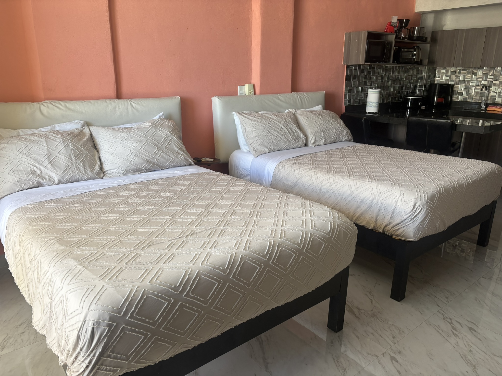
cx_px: 251
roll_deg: +0.1
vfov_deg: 53.1
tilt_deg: -16.3
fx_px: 377
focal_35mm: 26
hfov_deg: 67.3
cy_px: 188
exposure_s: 1/121
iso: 100
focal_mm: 5.96
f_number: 1.6
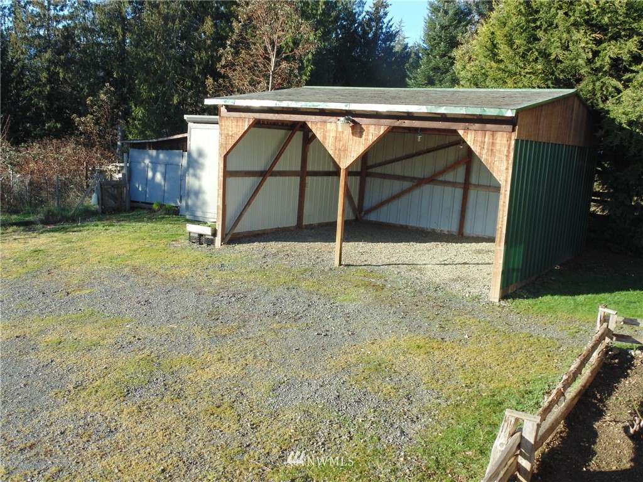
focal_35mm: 34
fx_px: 632
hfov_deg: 54.0
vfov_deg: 41.8
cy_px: 241
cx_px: 322
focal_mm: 6.2
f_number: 3.4
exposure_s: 1/320
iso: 80
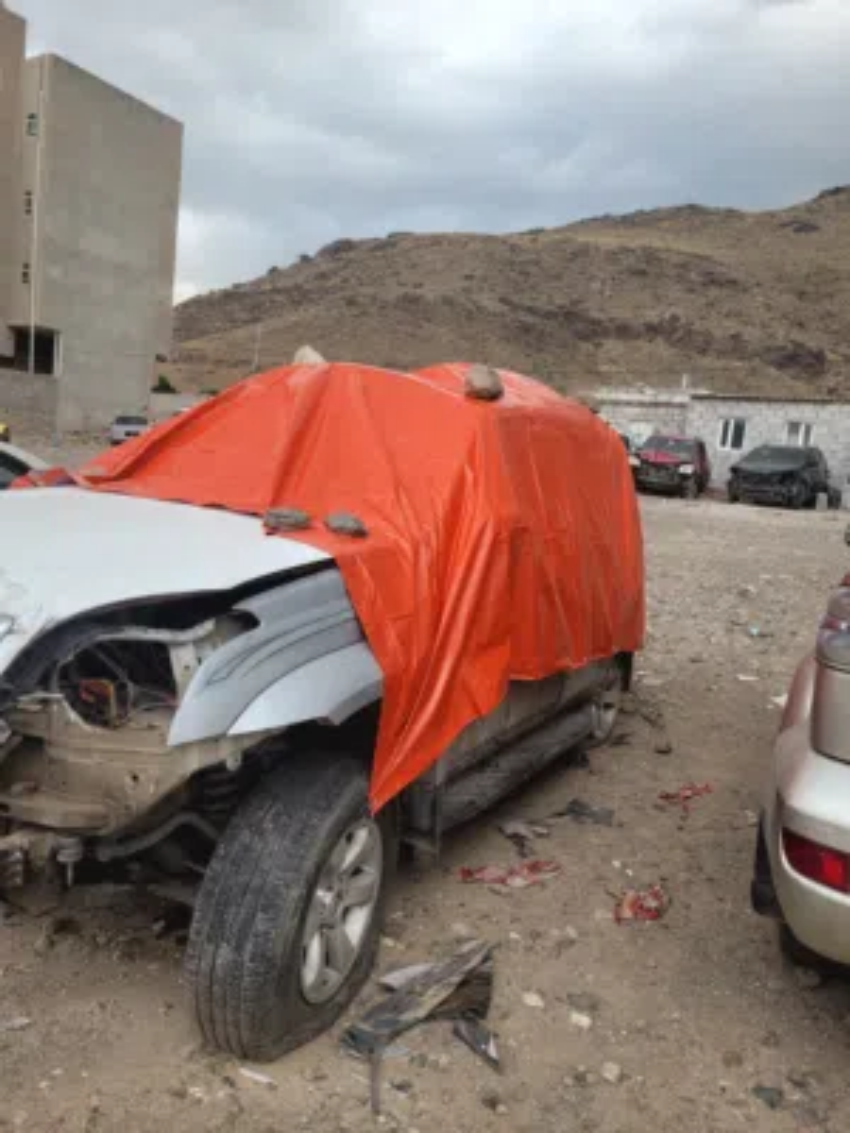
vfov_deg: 67.3
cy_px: 566
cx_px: 425
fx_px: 851
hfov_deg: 53.1
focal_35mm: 26
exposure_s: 1/353
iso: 40
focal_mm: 5.4
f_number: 1.8
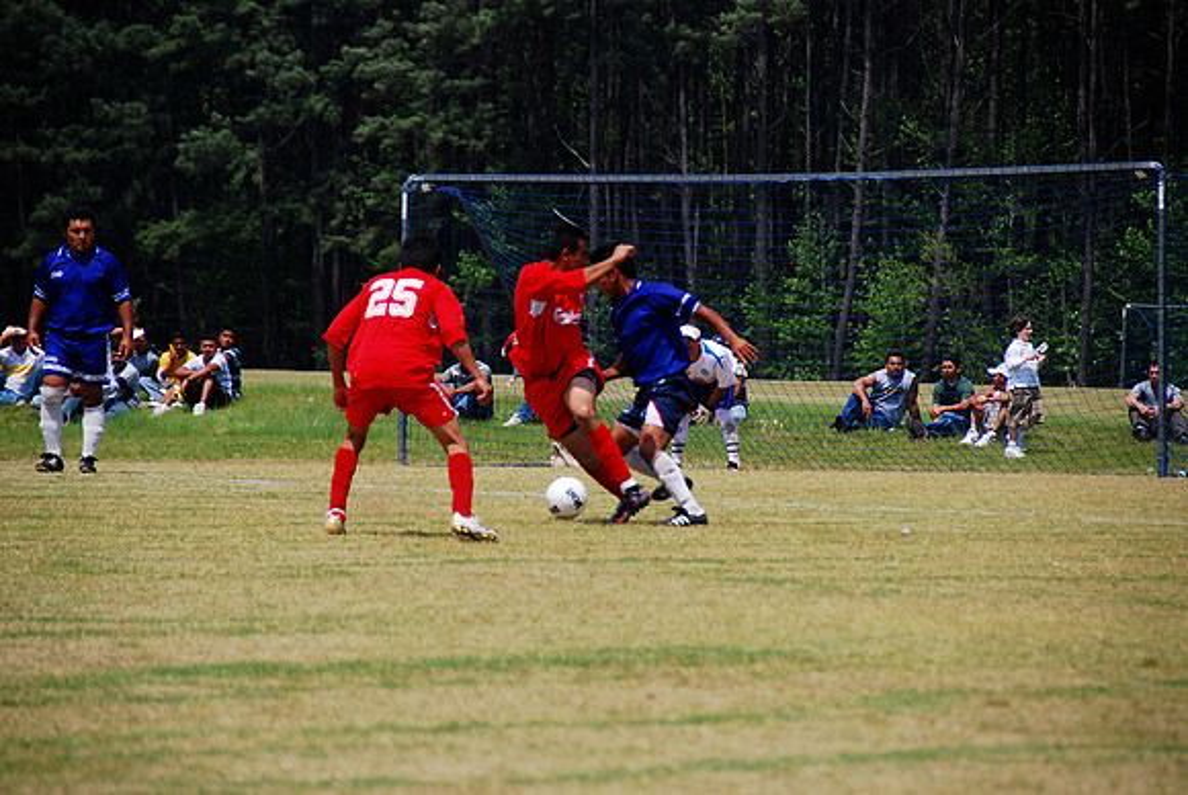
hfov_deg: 8.1
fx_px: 8423
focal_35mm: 255
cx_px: 594
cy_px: 398
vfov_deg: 5.4
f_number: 5.6
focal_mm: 170
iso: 100
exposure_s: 1/500
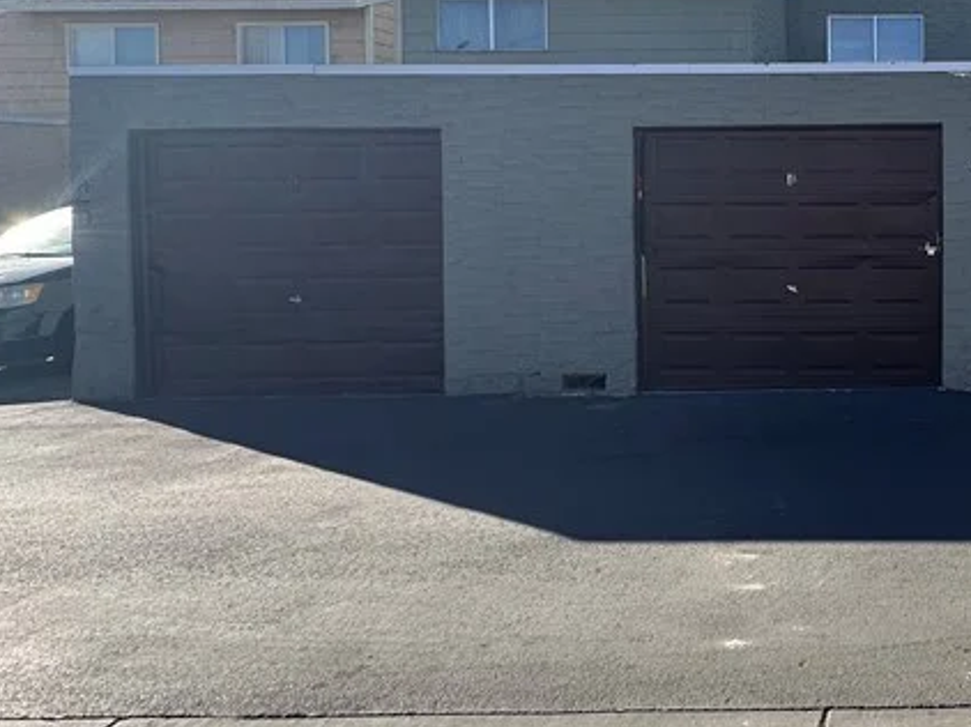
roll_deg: +0.7
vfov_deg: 40.7
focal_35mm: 34
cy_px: 193
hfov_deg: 44.6
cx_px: 1001
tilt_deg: -0.4
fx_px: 953
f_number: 2.2
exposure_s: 1/1014
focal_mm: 2.22
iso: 40
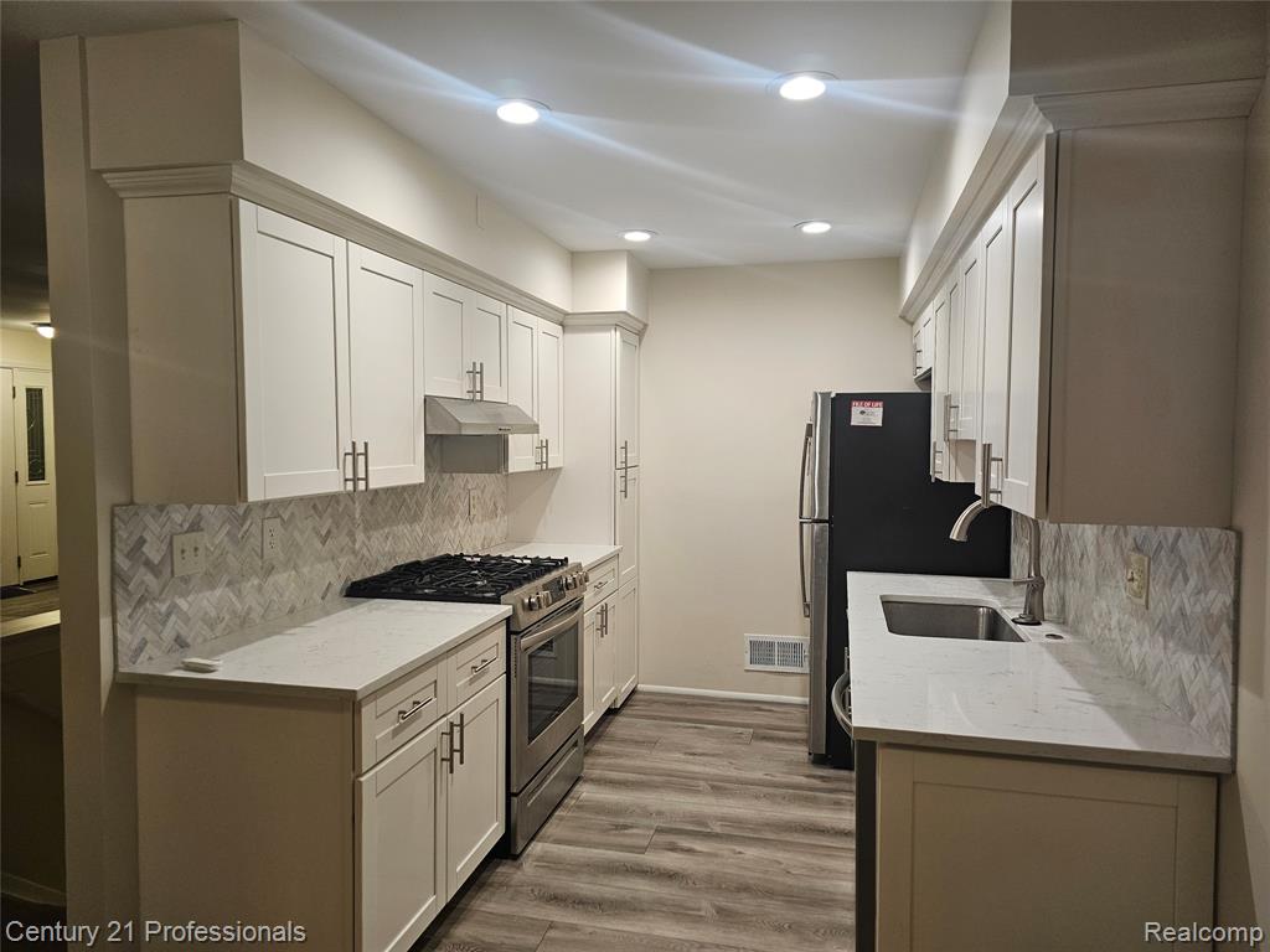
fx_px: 844
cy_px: 476
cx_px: 635
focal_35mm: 23
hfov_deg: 73.9
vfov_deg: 58.9
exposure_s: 1/120
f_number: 1.7
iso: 200
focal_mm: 6.3
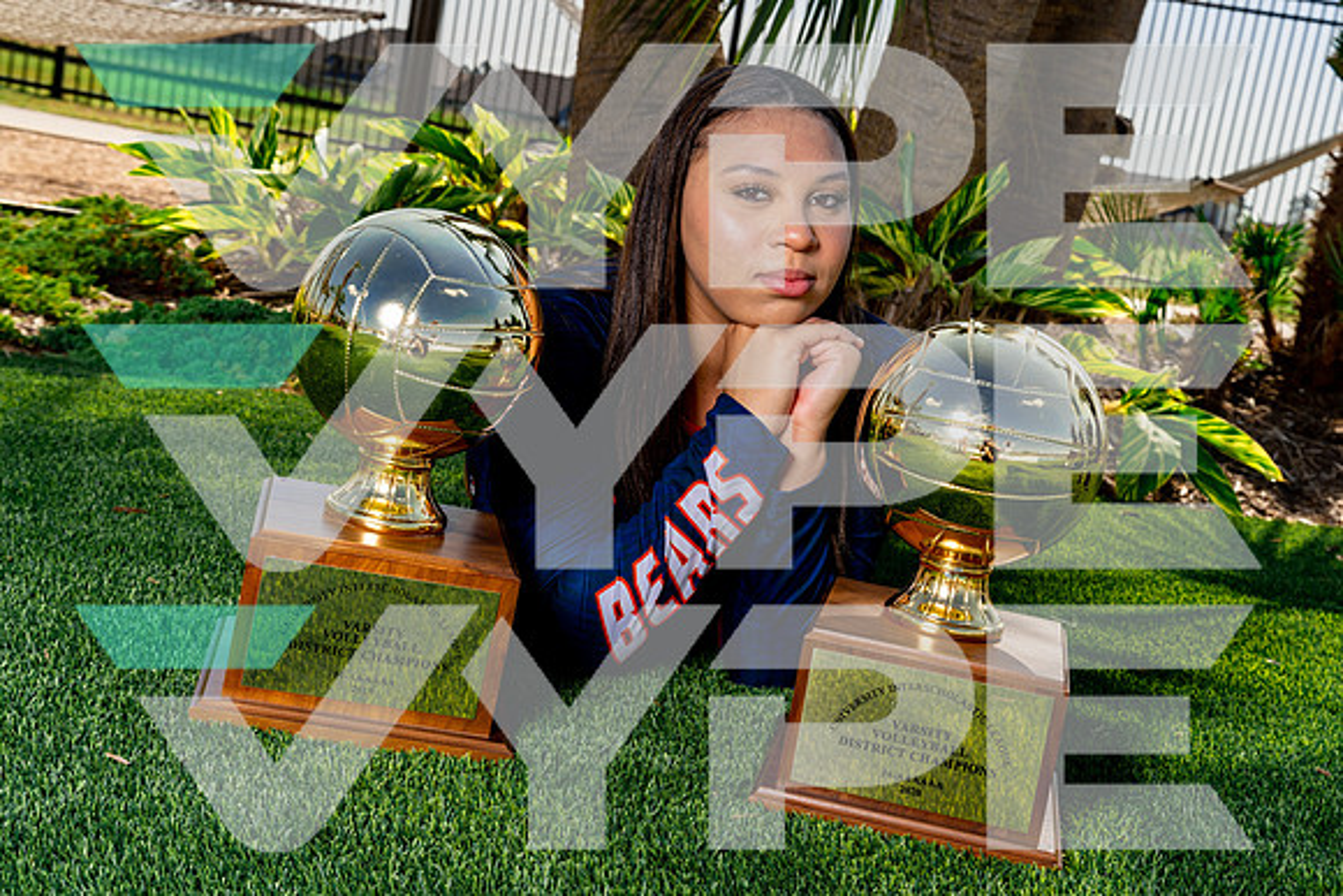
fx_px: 2015
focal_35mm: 54
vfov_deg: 25.1
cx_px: 672
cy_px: 448
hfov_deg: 36.9
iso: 100
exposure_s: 1/250
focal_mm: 54
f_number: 10
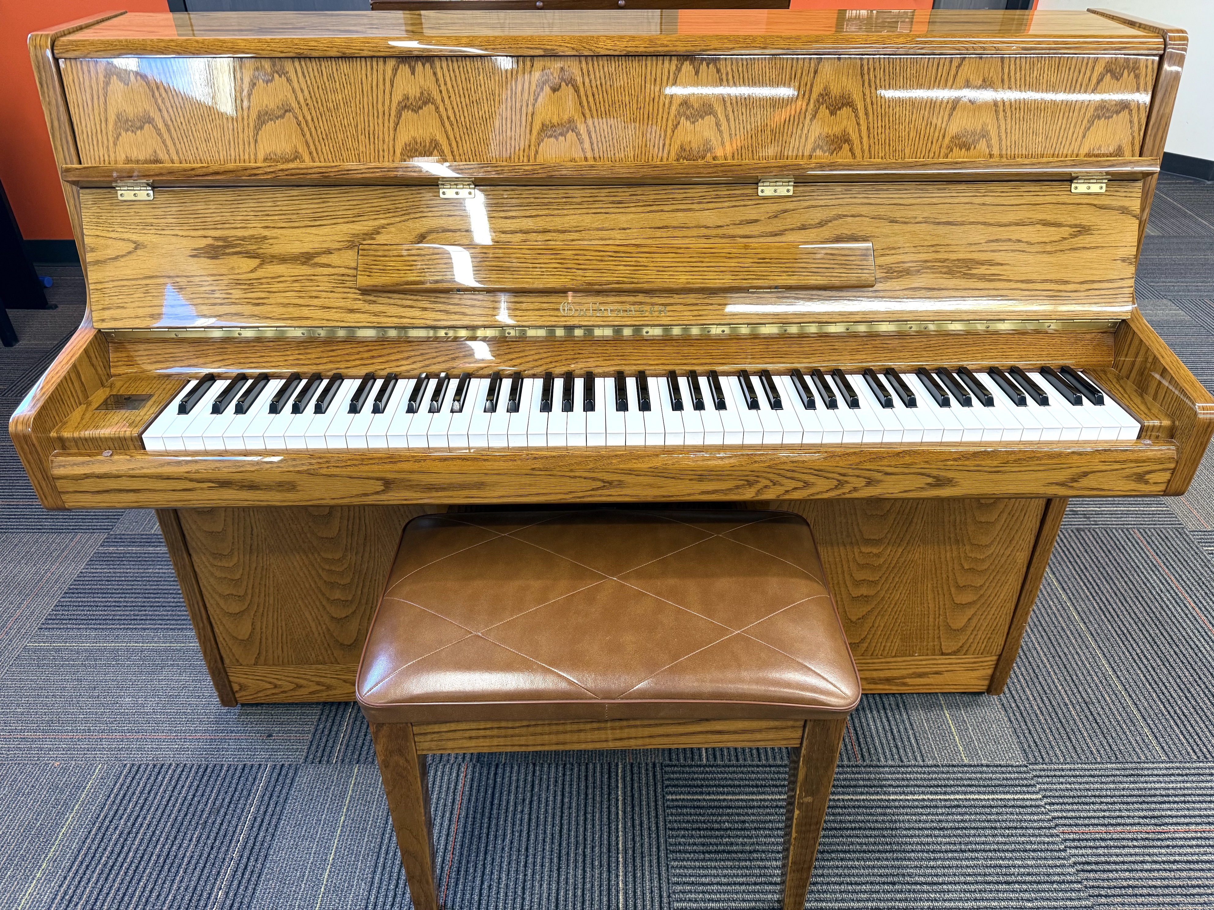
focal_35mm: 24
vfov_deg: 56.8
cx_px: 607
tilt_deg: -34.6
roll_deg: -1.0
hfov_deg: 71.6
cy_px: 455
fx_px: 842
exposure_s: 1/93
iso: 200
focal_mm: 6.76
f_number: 1.78
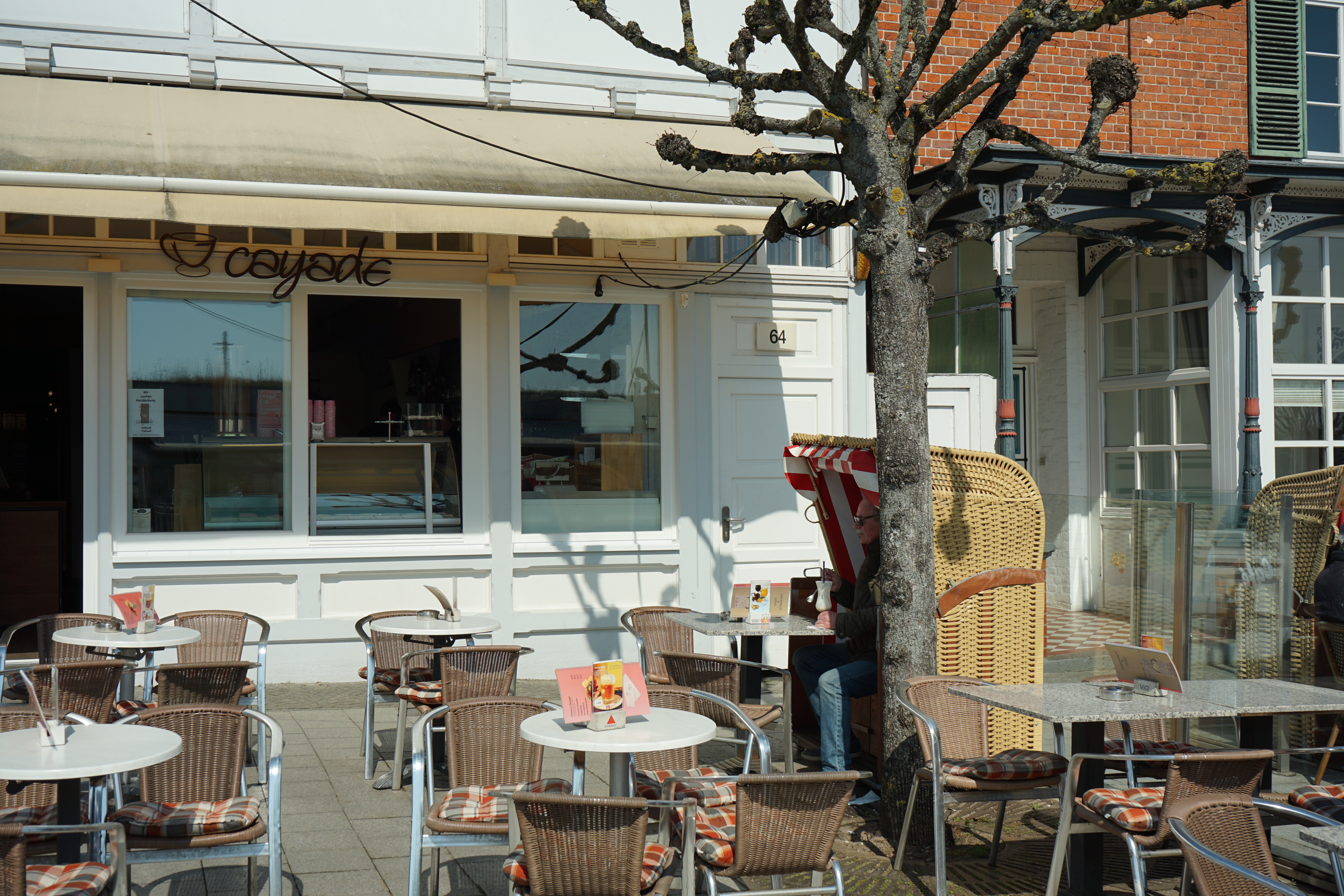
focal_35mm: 41
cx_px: 672
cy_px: 448
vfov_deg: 32.6
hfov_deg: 47.4
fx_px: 1531
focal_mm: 41
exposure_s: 1/400
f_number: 9
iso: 100
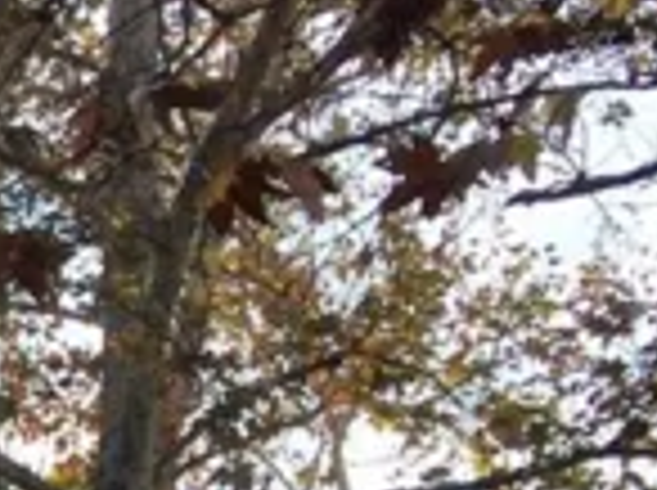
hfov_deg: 10.6
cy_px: 881
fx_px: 2918
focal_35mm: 154
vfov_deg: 9.2
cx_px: -1010
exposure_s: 1/1866
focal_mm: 4.12
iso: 32
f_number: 2.2
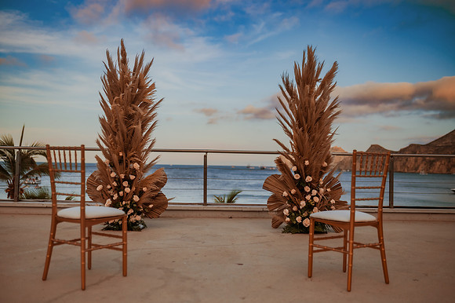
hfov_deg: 54.5
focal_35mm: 35
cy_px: 152
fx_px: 442
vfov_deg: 37.8
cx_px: 228
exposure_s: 1/8000
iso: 125
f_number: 1.8
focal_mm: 35
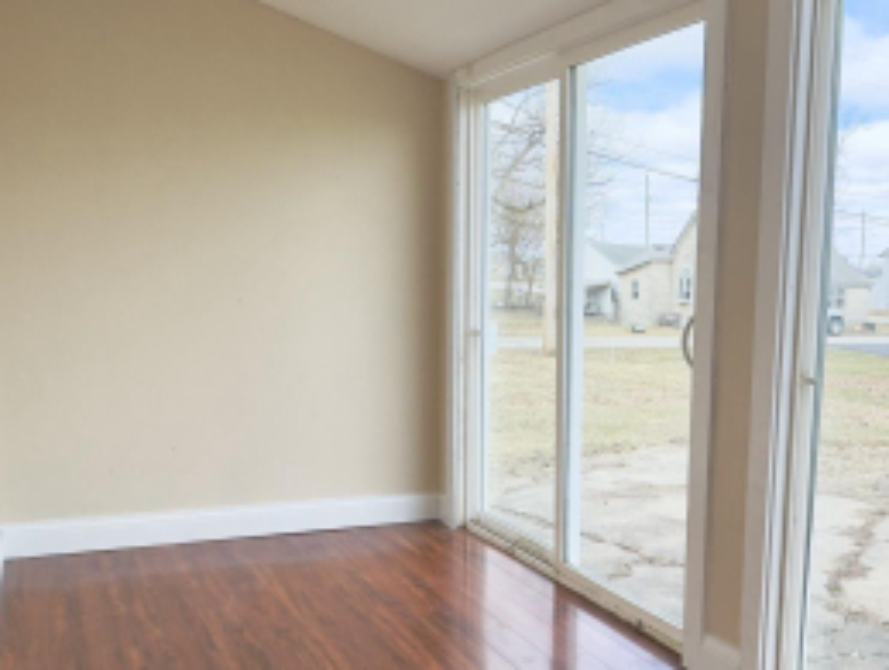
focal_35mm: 36
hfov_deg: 49.9
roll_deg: -1.6
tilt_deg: -11.0
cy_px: 433
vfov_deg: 39.4
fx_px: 926
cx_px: 630
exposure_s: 1/306
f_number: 2.2
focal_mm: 2.22
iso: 40
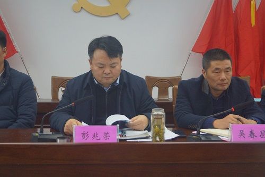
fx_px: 386
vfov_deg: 25.7
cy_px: 88
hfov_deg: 37.9
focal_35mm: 52
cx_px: 132
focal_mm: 35
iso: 1600
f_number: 5
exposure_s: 1/100
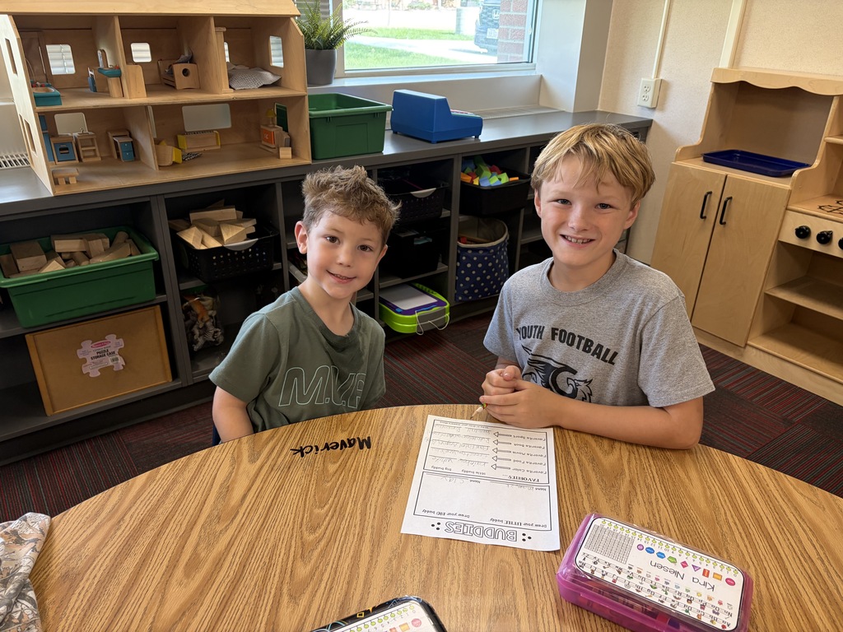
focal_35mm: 26
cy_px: 316
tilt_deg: -26.1
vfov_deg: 53.1
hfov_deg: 67.3
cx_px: 422
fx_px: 633
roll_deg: -0.4
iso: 125
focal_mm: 5.96
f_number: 1.6
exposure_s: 1/75
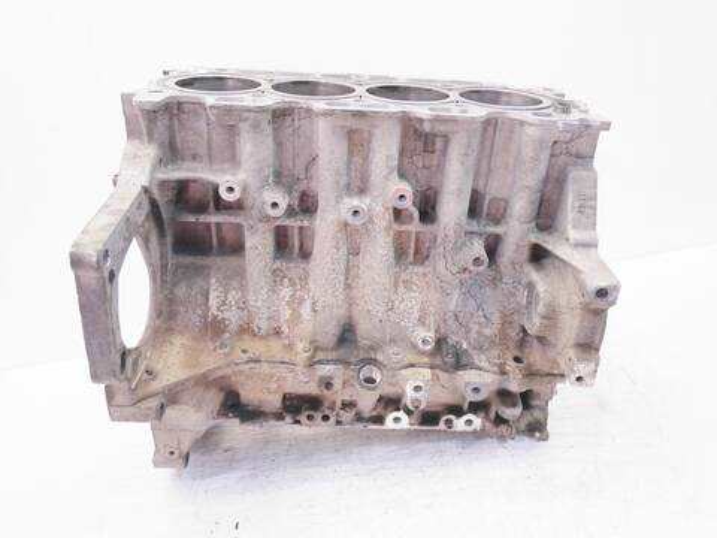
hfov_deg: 63.4
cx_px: 358
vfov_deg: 49.7
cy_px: 269
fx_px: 580
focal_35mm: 28
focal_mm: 14
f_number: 3.7
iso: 640
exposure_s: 1/60
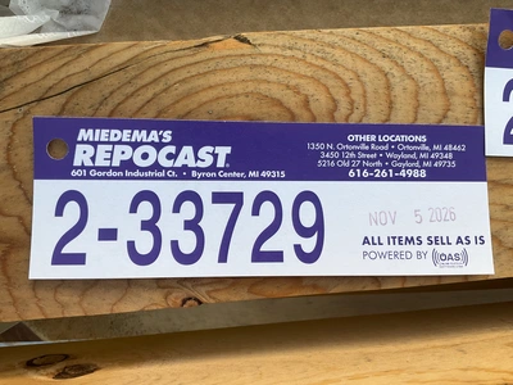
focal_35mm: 29
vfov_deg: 48.2
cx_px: 256
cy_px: 192
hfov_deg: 61.7
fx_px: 430
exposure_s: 1/122
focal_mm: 3
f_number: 1.8
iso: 20
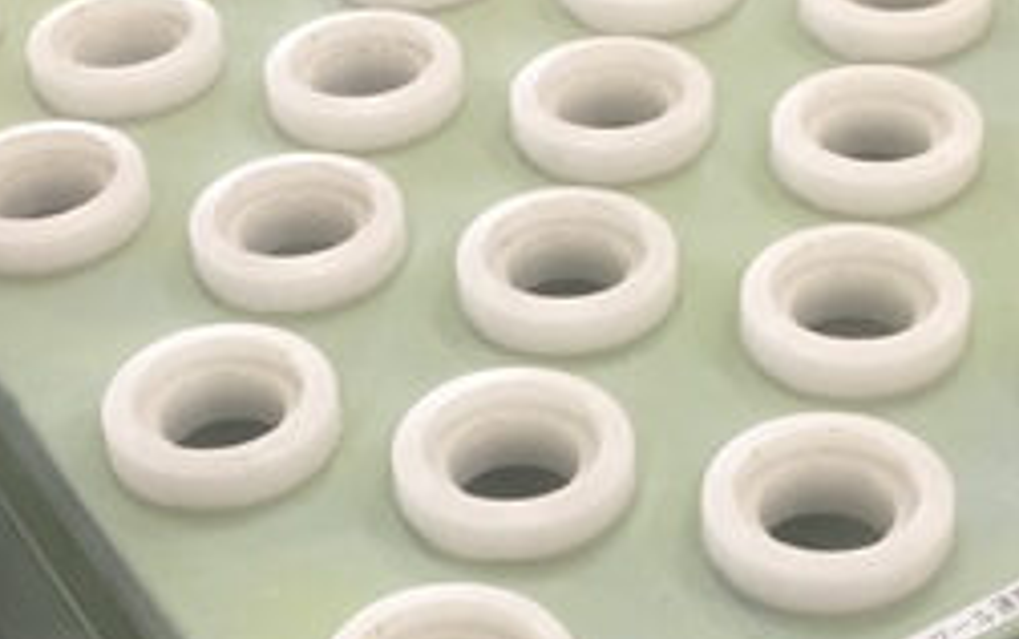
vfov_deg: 16.5
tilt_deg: -45.5
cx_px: 538
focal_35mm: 78
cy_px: 603
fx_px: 2168
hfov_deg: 26.4
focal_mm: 4.15
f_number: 2.2
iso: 32
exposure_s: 1/30
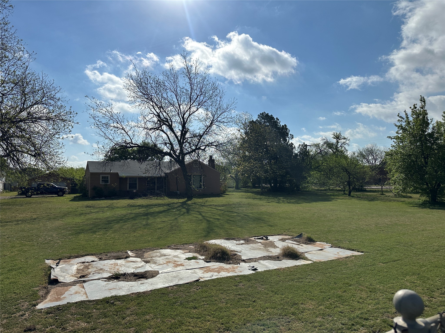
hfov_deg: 71.6
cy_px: 166
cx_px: 222
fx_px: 309
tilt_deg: +2.0
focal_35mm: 24
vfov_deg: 56.8
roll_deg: +0.2
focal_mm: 6.86
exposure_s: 1/18519
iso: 100
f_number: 1.78
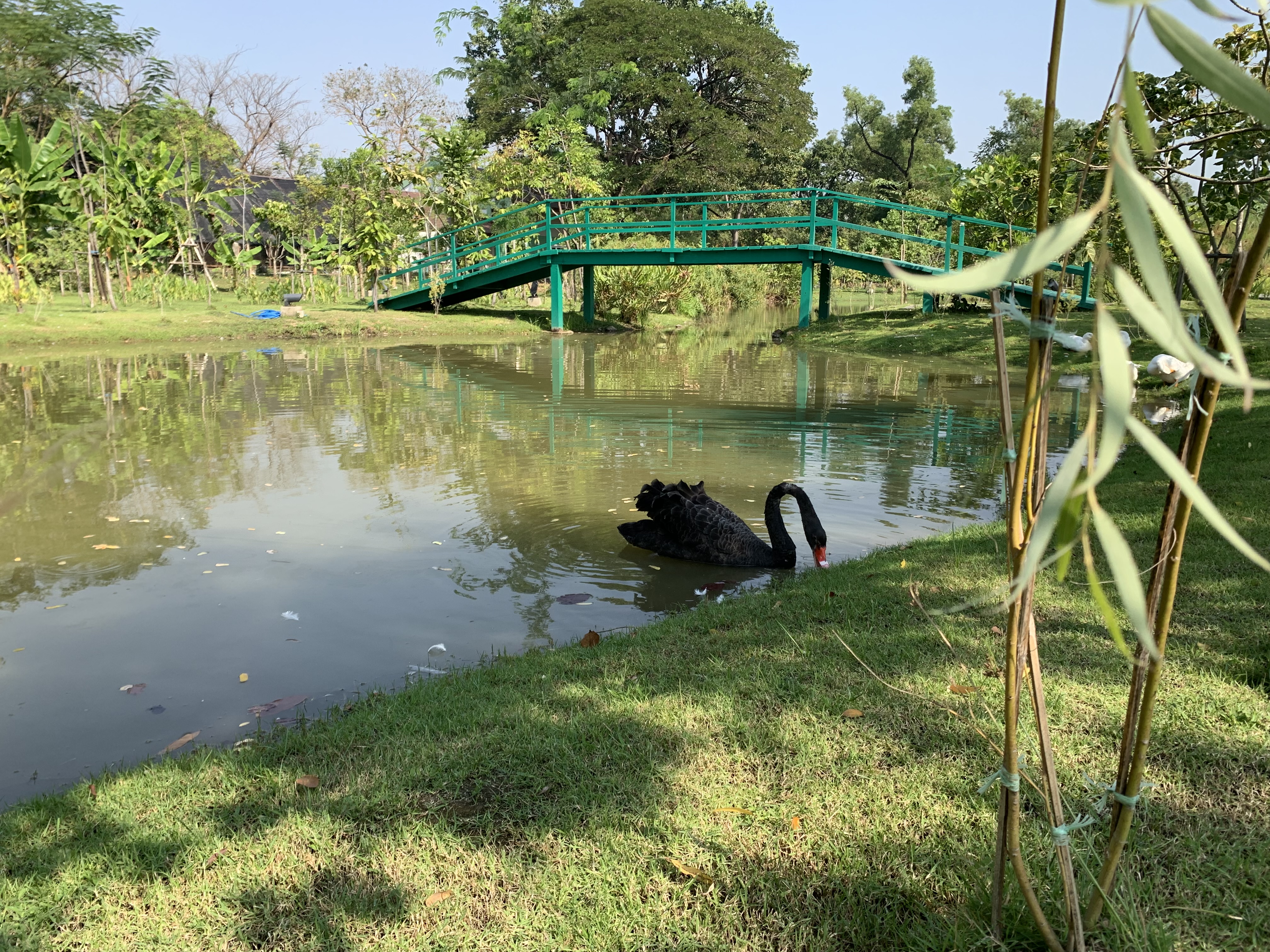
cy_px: 476
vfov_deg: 53.1
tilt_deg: -10.1
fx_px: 954
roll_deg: -0.8
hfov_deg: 67.3
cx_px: 635
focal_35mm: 26
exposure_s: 1/796
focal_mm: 4.25
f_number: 1.8
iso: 25
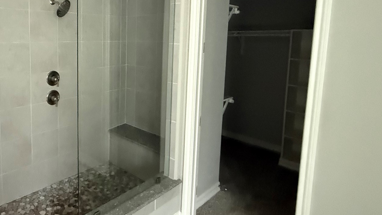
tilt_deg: -5.2
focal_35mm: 25
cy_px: 63
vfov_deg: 44.9
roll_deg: +1.9
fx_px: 253
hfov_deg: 68.9
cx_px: 92
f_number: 2.2
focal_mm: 2.22
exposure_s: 1/60
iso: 1250
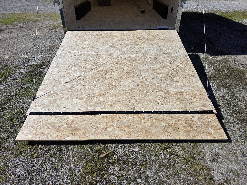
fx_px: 164
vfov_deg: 58.9
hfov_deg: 73.9
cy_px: 92
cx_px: 124
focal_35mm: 23
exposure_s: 1/7944
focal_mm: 6.3
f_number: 1.7
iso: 50
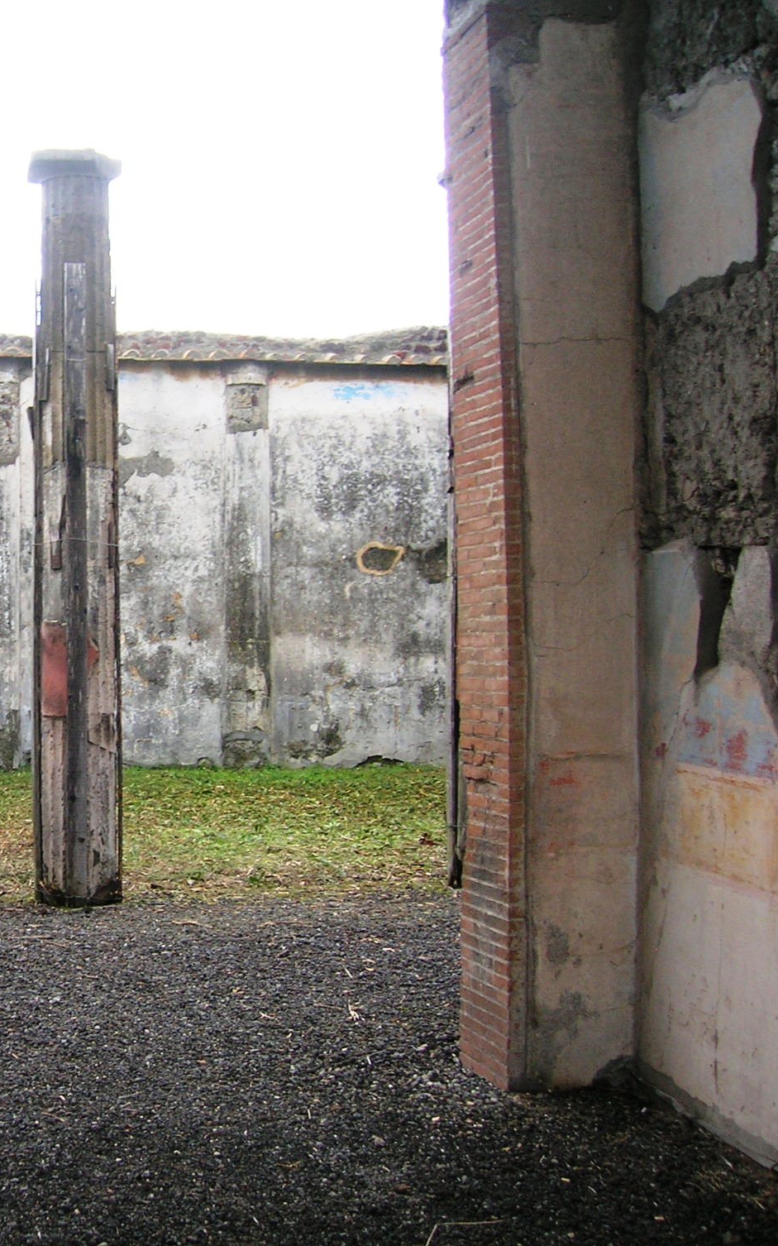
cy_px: 624
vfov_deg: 41.1
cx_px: -36
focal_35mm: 49
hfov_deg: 24.8
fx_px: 1663
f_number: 2.9
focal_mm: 5.7
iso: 50
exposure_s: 1/40.7
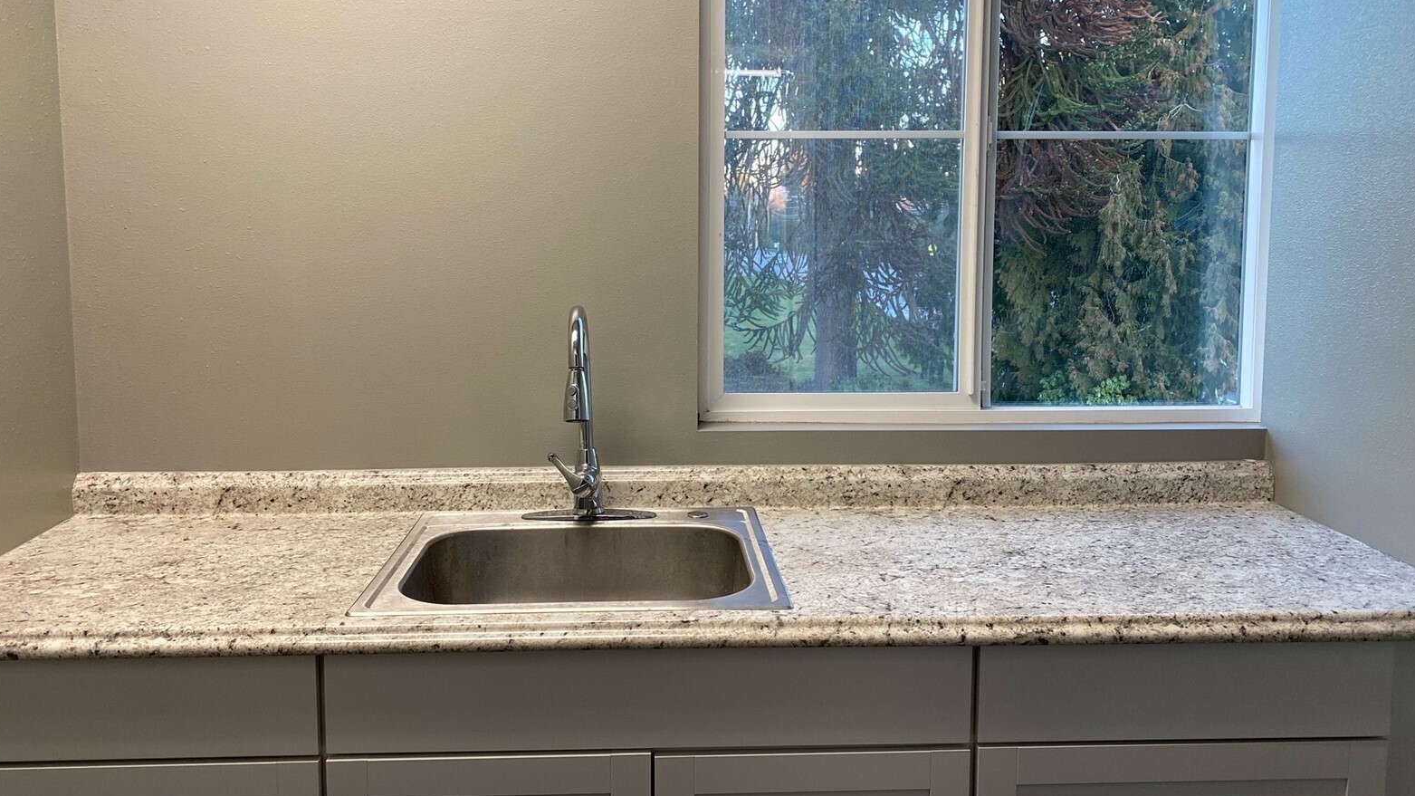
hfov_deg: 66.1
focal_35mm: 29
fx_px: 1088
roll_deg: +0.7
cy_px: 338
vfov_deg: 40.1
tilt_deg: -6.4
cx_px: 696
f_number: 1.8
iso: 80
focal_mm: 4.25
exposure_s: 1/60
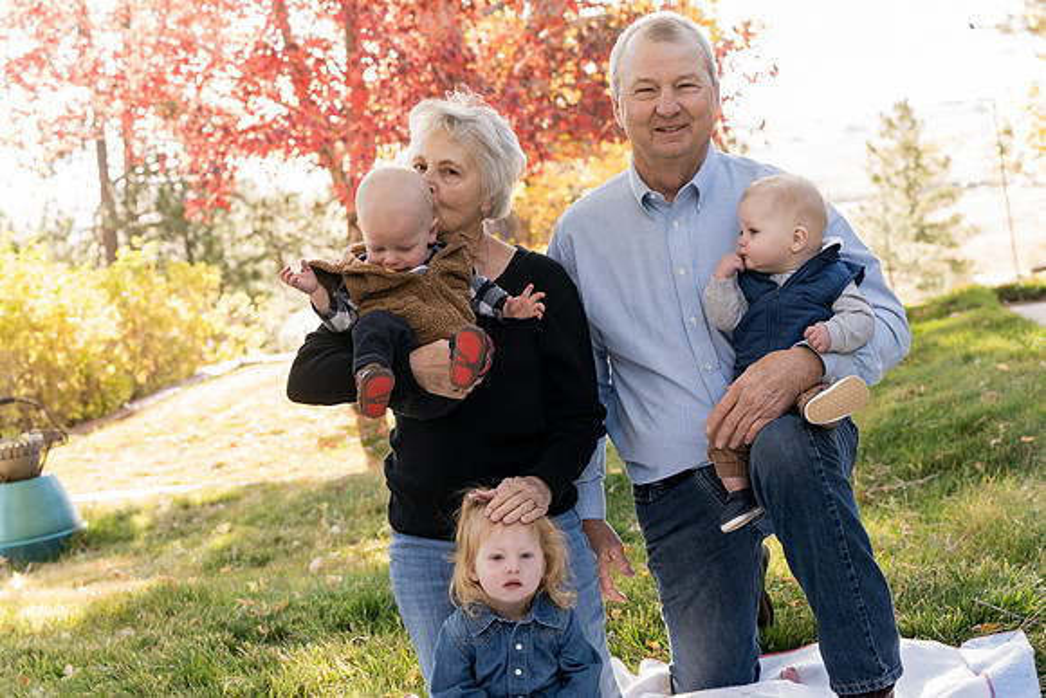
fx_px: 2034
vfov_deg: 19.5
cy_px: 349
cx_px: 523
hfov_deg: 28.8
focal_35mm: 70
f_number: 6.3
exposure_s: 1/320
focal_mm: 70
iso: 1600
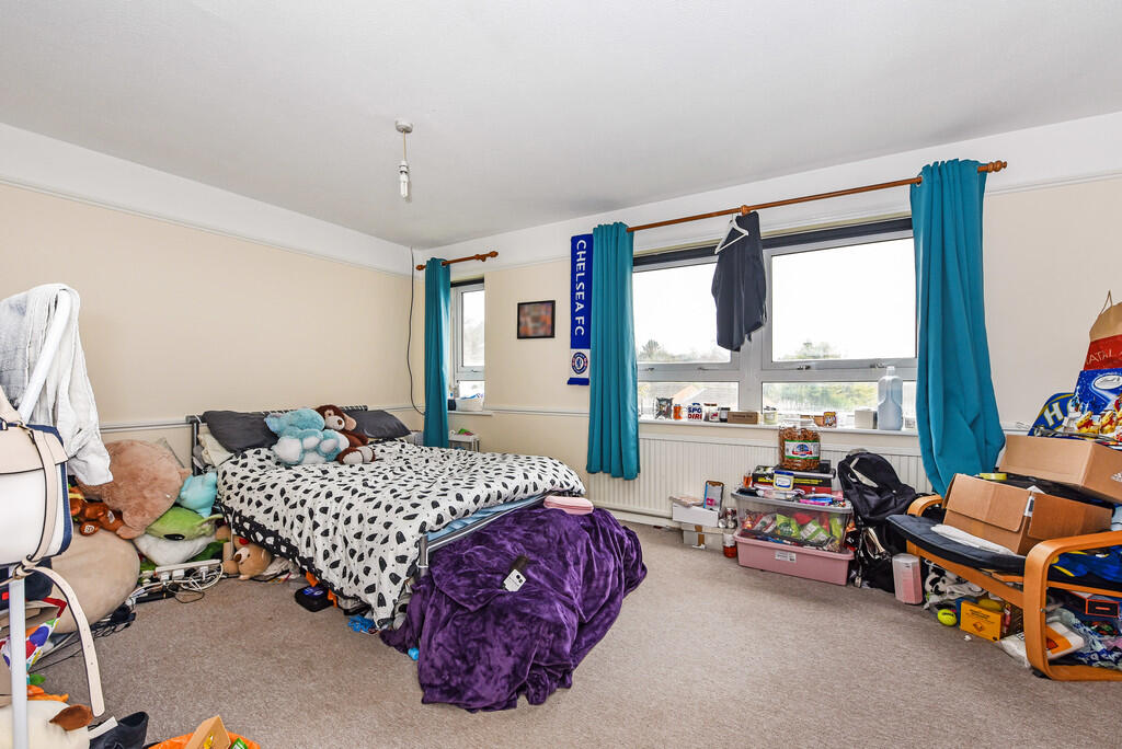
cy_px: 374
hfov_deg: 104.2
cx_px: 561
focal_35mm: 14
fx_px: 437
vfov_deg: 81.3
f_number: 7.1
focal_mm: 14
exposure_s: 1/30
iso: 400
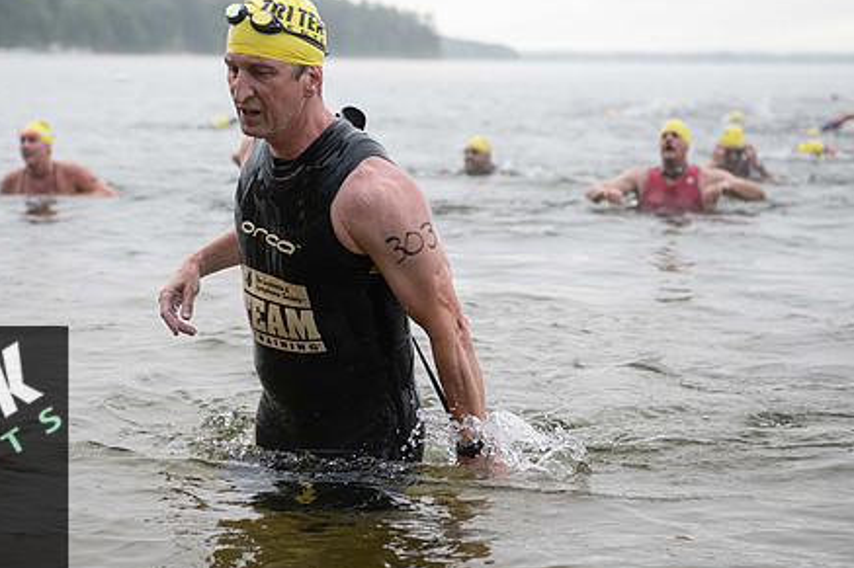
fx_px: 2205
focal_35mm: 93
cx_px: 358
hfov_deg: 21.9
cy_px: 225
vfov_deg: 14.7
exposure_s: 1/640
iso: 500
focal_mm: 70
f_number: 4
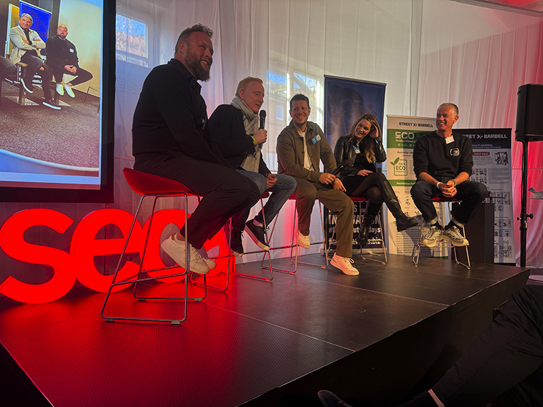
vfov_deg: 56.8
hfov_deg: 71.6
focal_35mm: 24
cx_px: 272
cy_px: 204
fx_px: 376
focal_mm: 6.76
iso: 125
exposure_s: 1/102
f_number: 1.78
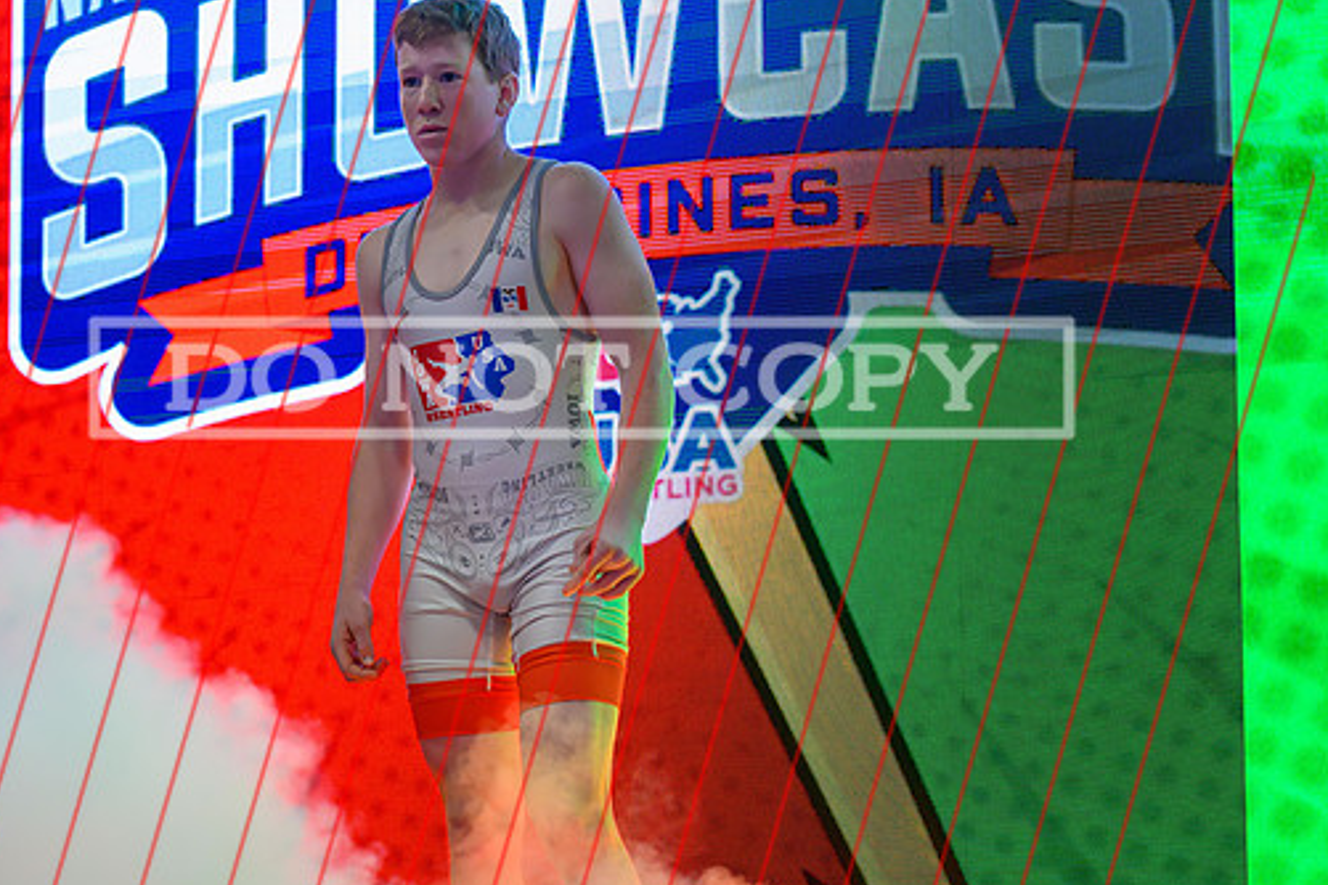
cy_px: 470
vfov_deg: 14.3
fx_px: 3541
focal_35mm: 96
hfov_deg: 21.2
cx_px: 491
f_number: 2.8
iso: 9000
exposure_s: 1/1250
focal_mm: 70
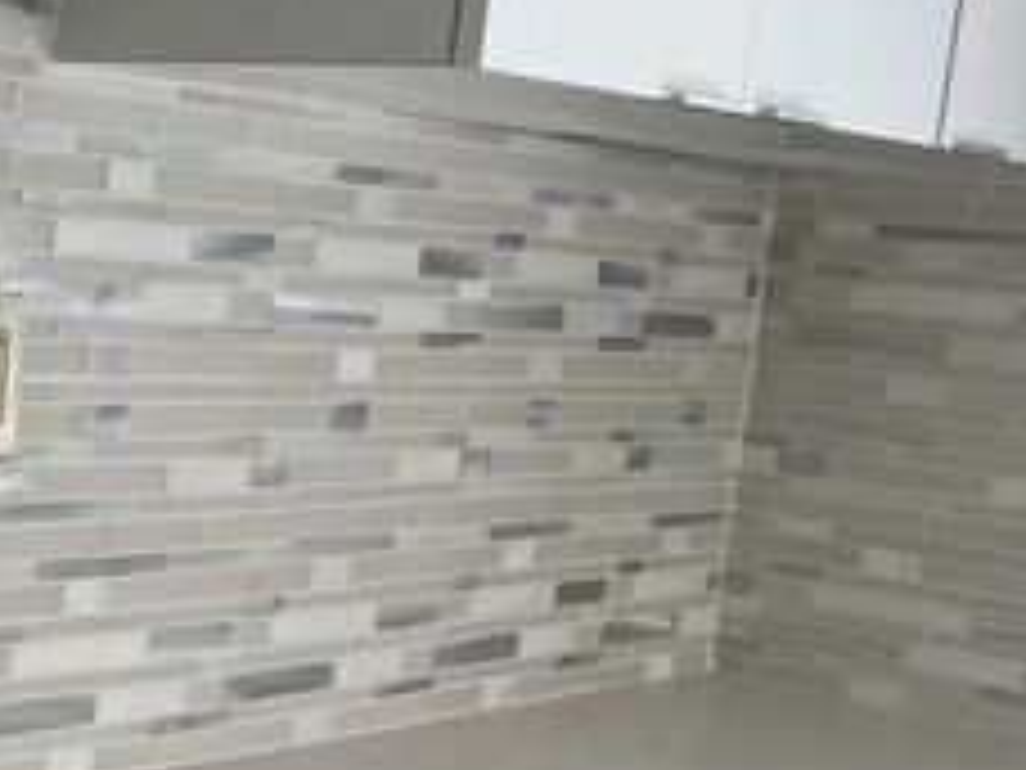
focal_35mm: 73
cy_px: 477
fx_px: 2164
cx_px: -230
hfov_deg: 24.1
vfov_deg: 20.1
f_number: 1.5
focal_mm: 5.7
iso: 64
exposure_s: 1/121
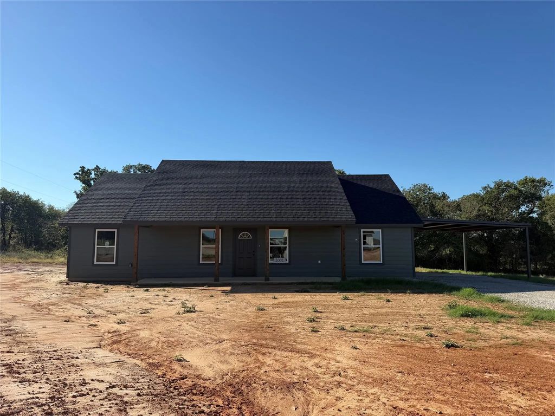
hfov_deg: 71.6
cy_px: 208
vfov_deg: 56.8
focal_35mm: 24
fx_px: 385
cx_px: 278
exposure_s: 1/4405
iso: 80
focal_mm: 6.76
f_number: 1.78
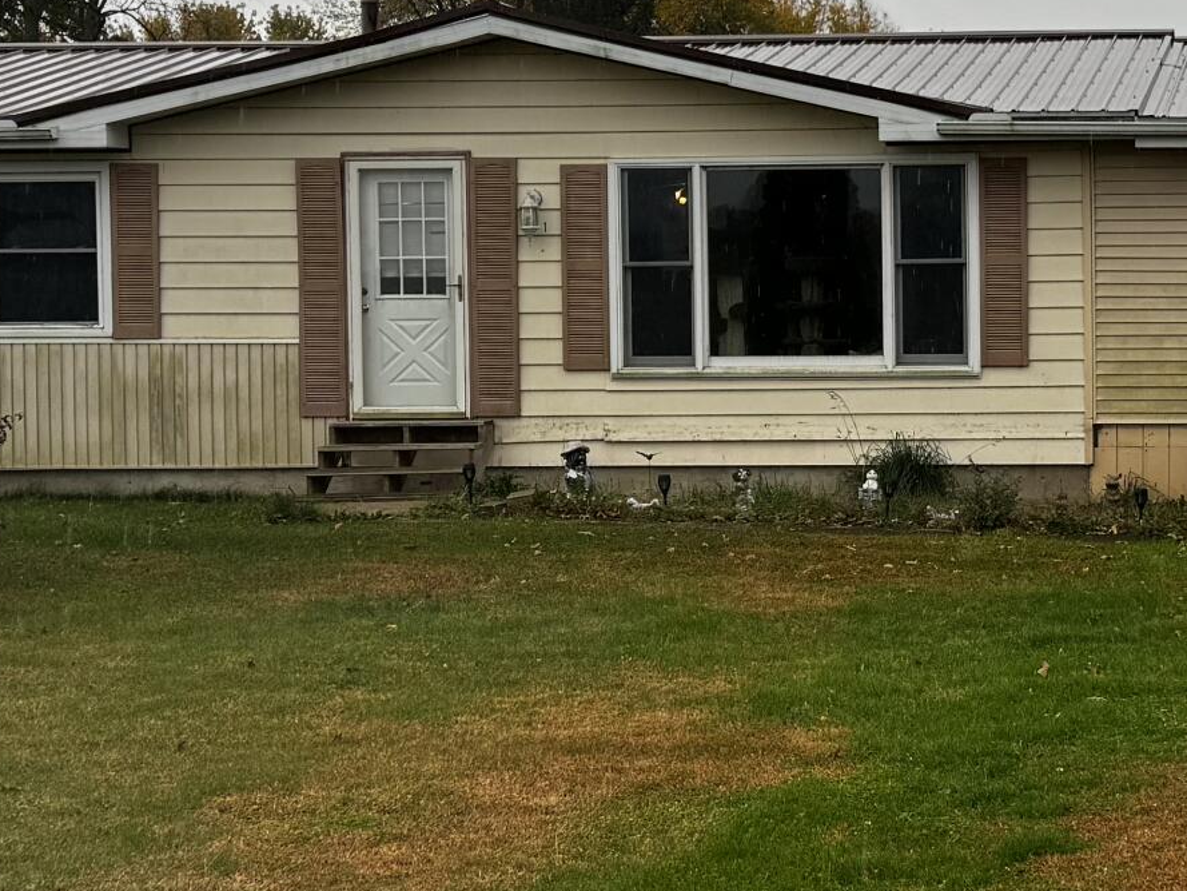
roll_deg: +0.6
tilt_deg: -2.3
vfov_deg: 18.2
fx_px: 2778
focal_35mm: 81
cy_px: 351
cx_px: 1064
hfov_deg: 23.5
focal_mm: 6.76
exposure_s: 1/397
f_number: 1.78
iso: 80
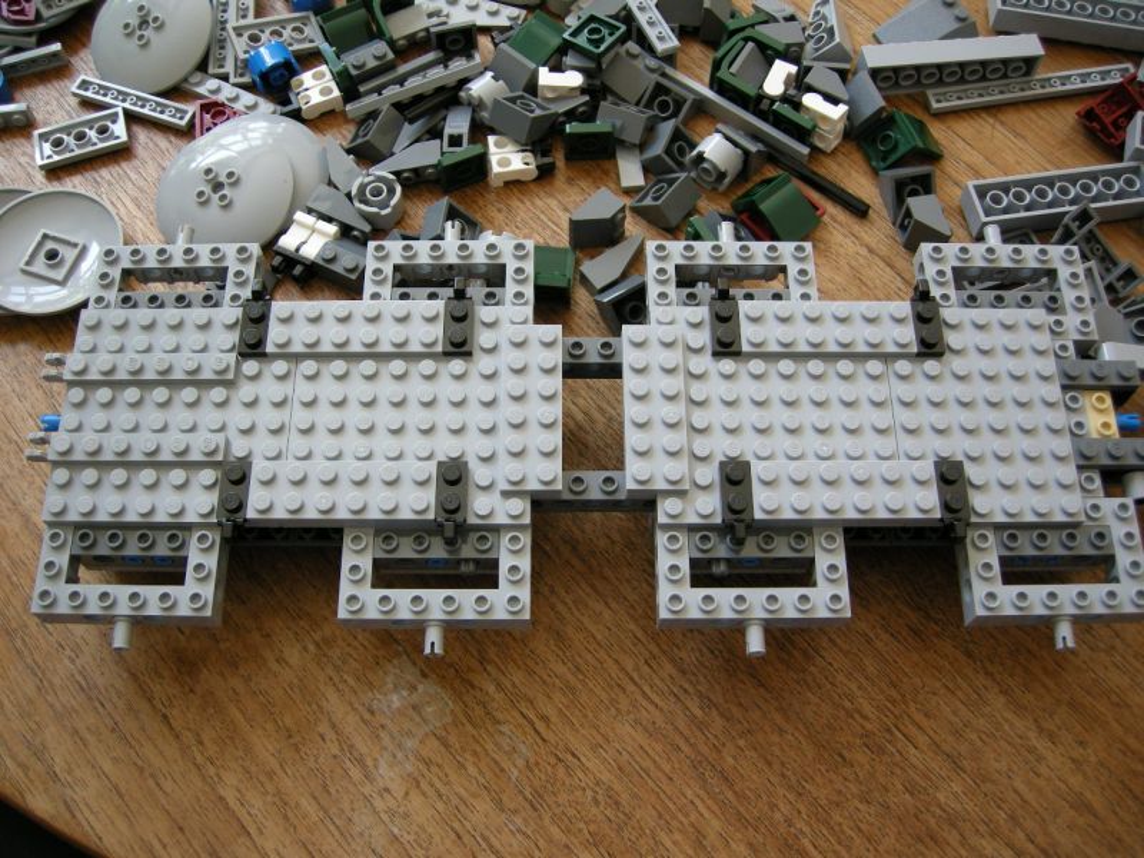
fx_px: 1190
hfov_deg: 51.4
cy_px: 429
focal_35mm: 36
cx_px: 572
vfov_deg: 39.7
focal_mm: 7.5
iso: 92
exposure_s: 1/62.5
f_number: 2.7
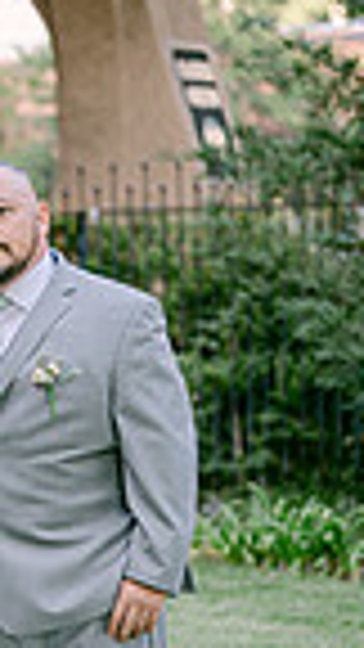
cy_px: 518
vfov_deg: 13.1
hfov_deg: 7.3
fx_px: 2797
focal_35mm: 163
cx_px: -263
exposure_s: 1/400
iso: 100
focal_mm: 50
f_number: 2
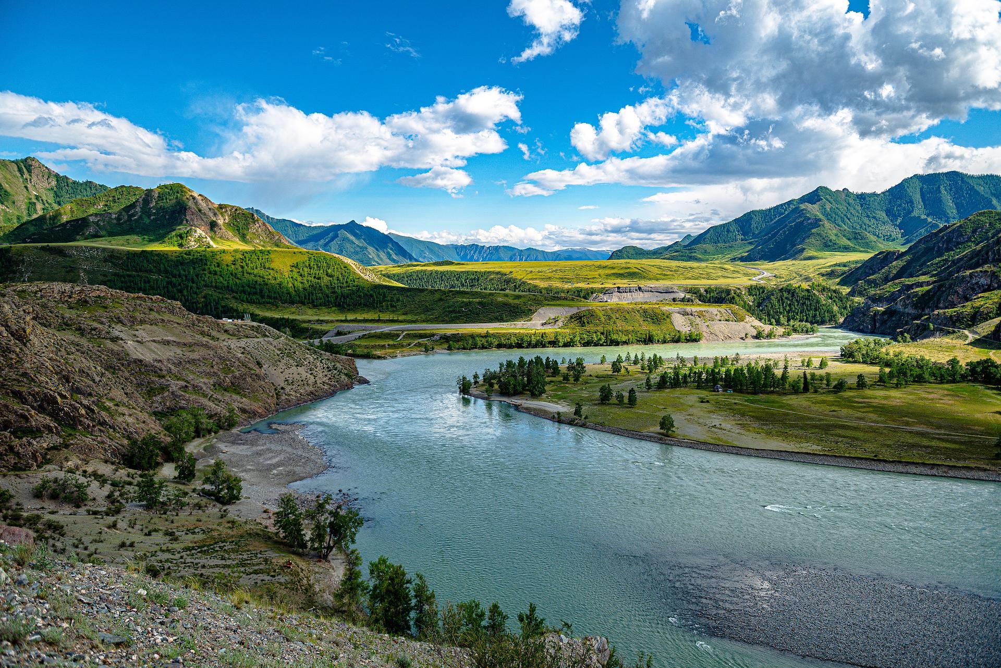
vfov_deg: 53.2
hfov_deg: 73.7
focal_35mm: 24
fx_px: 668
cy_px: 334
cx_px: 500
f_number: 2.8
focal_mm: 24
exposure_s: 1/1600
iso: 100
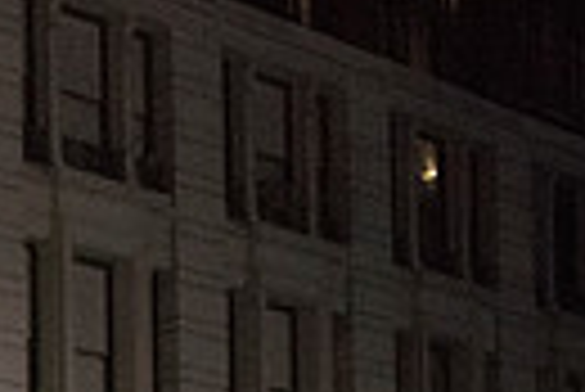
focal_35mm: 107
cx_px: -698
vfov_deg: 11.4
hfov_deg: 14.5
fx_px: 1741
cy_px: 827
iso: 8000
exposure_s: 1/3200
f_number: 2.8
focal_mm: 24
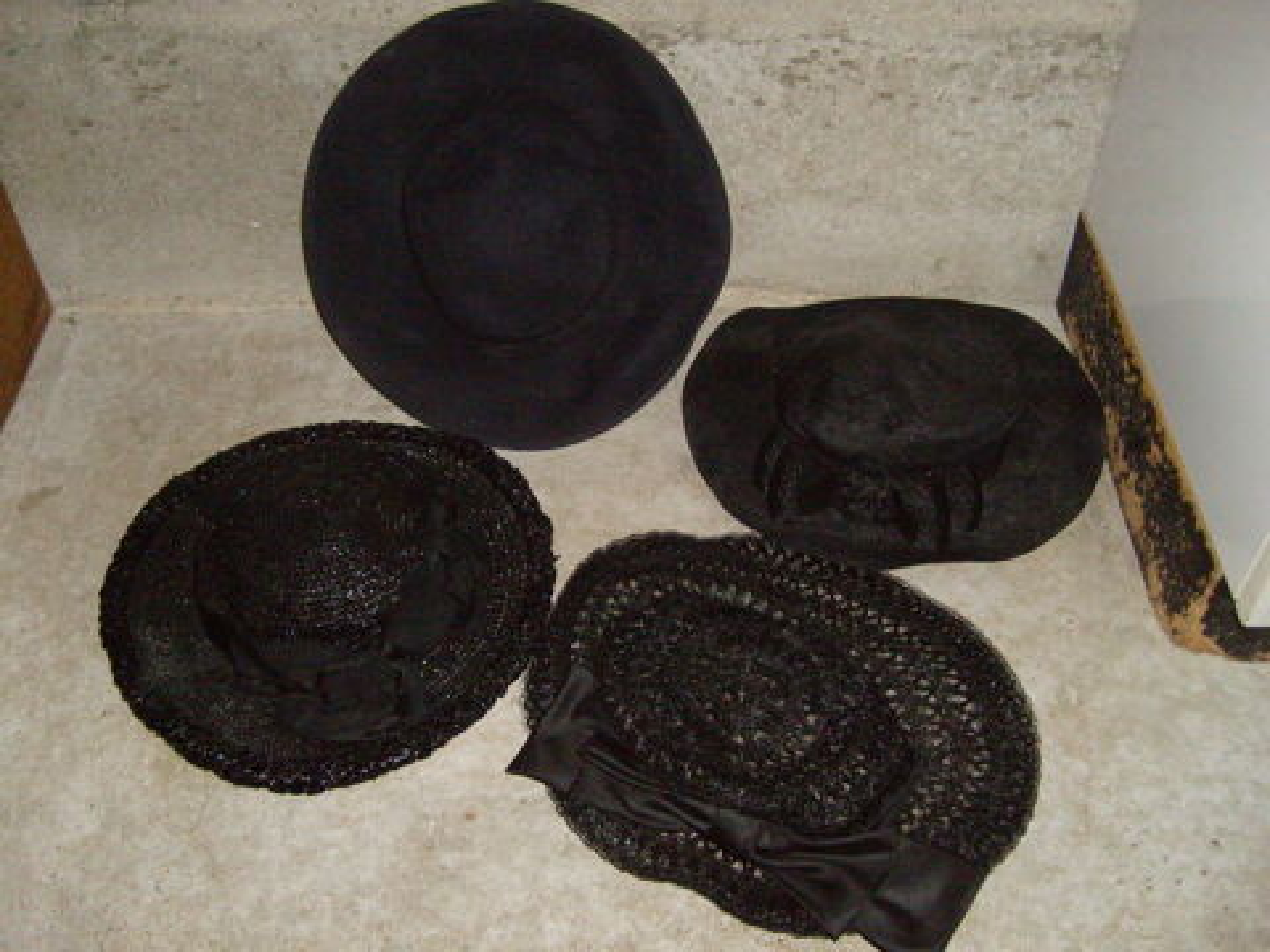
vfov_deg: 40.7
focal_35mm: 35
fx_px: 1284
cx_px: 635
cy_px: 476
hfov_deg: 52.6
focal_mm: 5.8
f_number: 2.8
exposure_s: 1/45
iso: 400
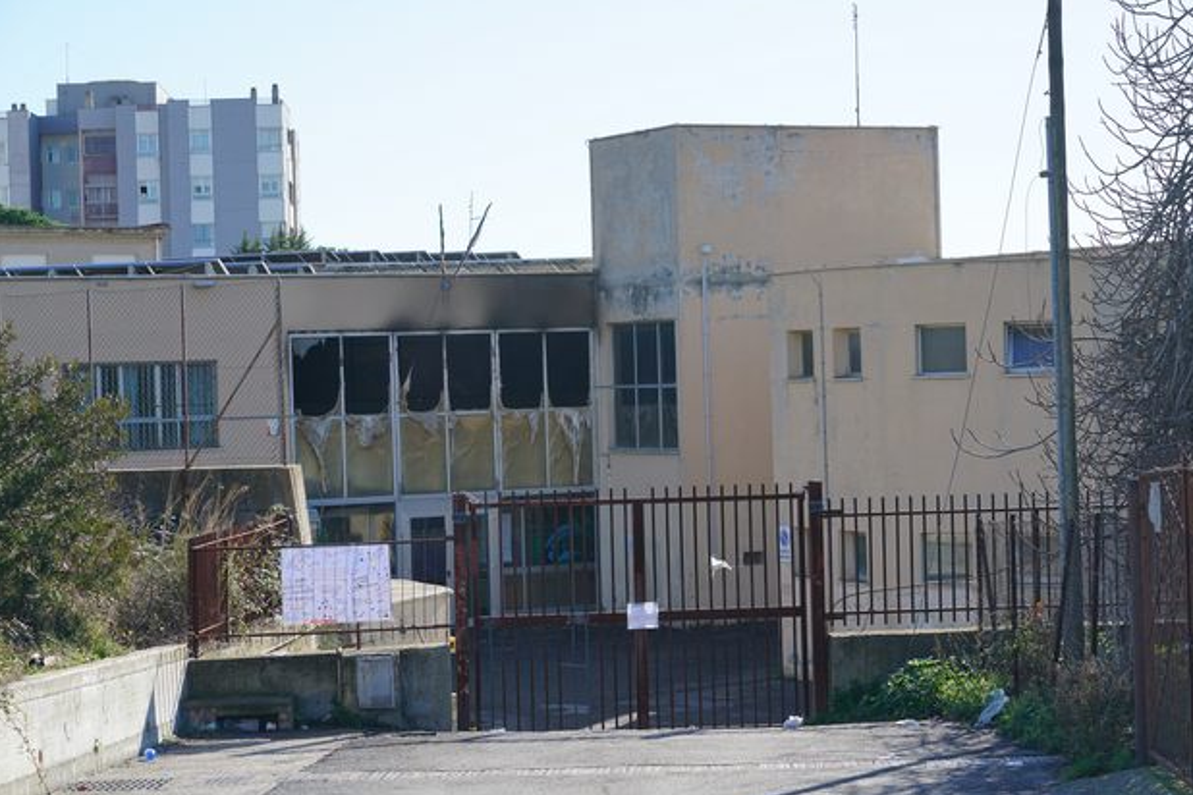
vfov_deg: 15.5
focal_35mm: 88
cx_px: 610
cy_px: 393
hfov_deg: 23.1
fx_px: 2916
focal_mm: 85
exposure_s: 1/500
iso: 320
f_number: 9
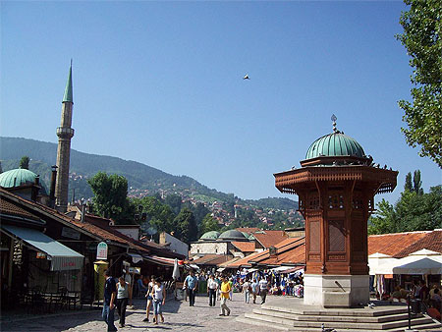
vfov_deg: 39.7
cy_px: 166
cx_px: 221
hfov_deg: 51.3
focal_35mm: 36
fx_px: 460
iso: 80
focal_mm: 6
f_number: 4.8
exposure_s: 1/550
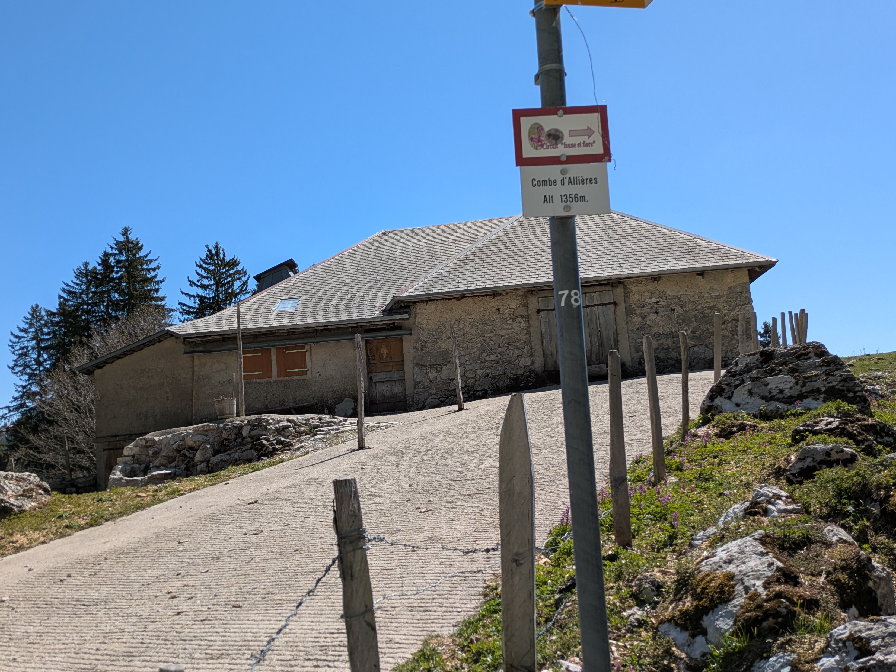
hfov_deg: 52.3
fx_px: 906
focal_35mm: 35
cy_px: 316
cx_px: 369
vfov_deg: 40.7
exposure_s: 1/2370
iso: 53
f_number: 1.89
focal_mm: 5.43
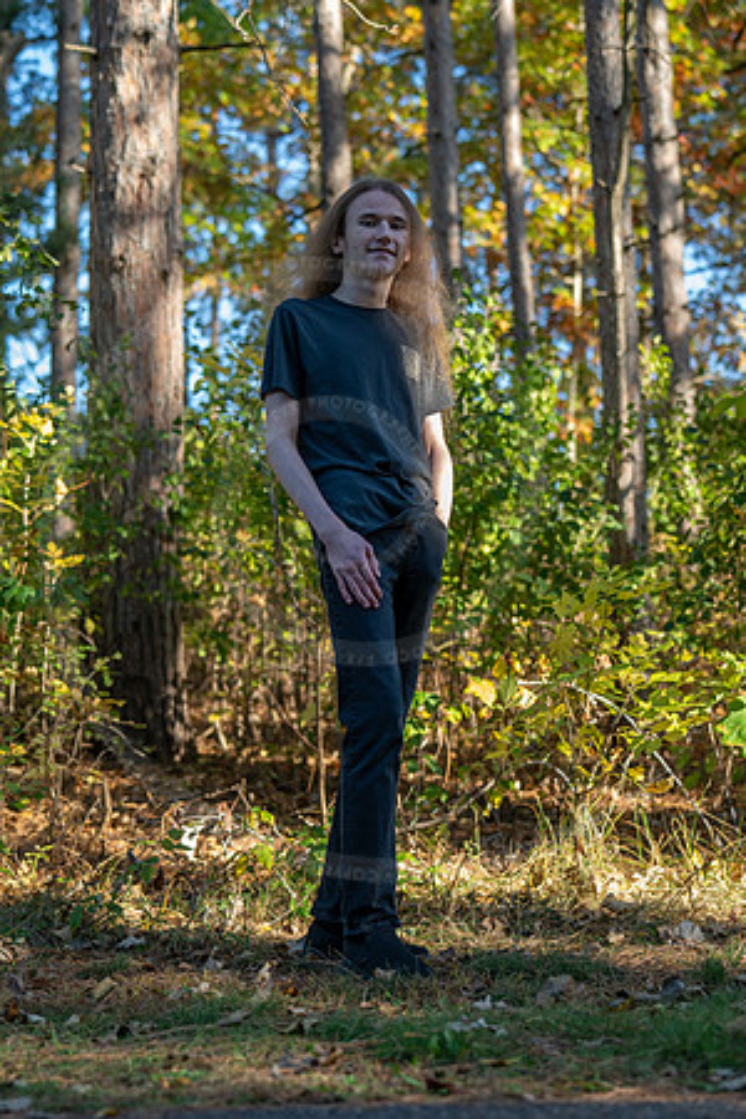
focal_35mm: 64
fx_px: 1989
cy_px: 560
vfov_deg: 31.4
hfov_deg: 21.2
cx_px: 373
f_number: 2.1
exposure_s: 1/400
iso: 200
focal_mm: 43
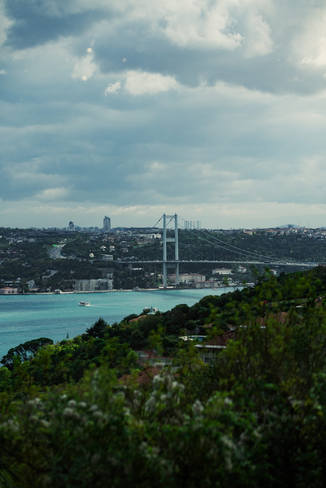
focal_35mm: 85
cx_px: 163
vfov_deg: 23.9
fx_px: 1153
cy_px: 244
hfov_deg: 16.1
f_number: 2.5
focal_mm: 85
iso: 500
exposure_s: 1/400
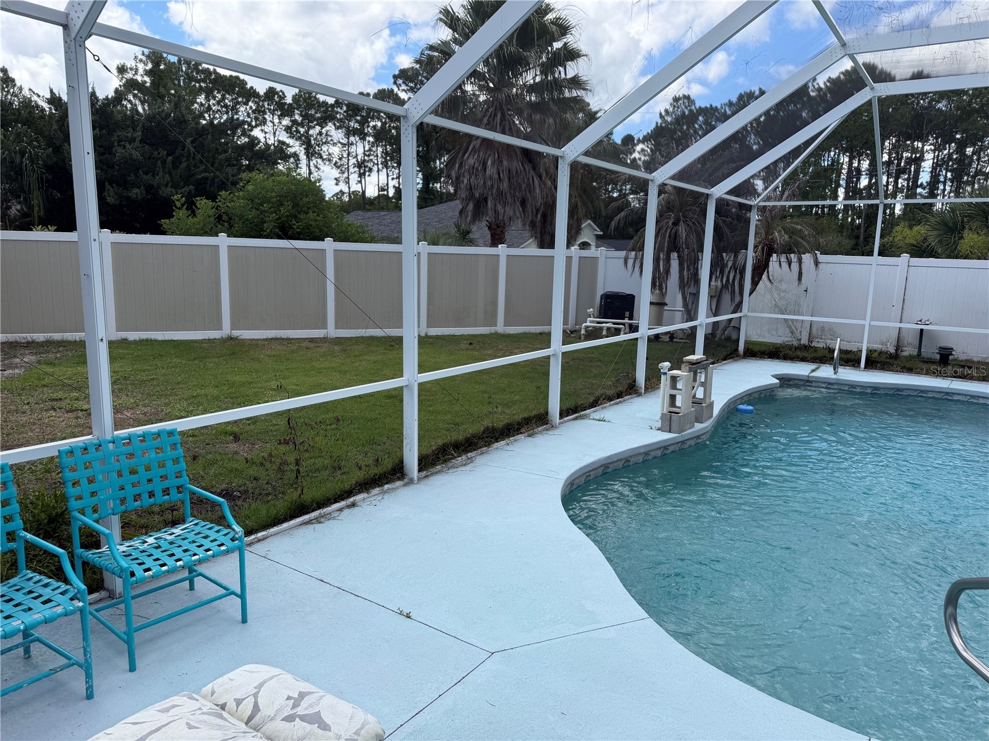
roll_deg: -1.5
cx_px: 494
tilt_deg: -10.3
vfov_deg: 56.8
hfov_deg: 71.6
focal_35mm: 24
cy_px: 370
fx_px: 686
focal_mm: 6.76
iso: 80
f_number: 1.78
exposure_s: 1/1653
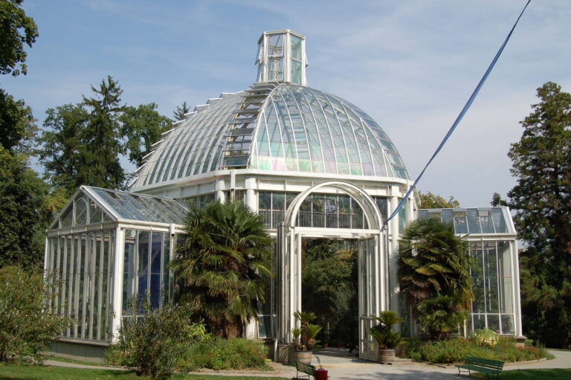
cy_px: 190
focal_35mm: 39
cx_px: 286
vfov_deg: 34.2
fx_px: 618
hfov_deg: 49.6
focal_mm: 26
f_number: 10
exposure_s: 1/400
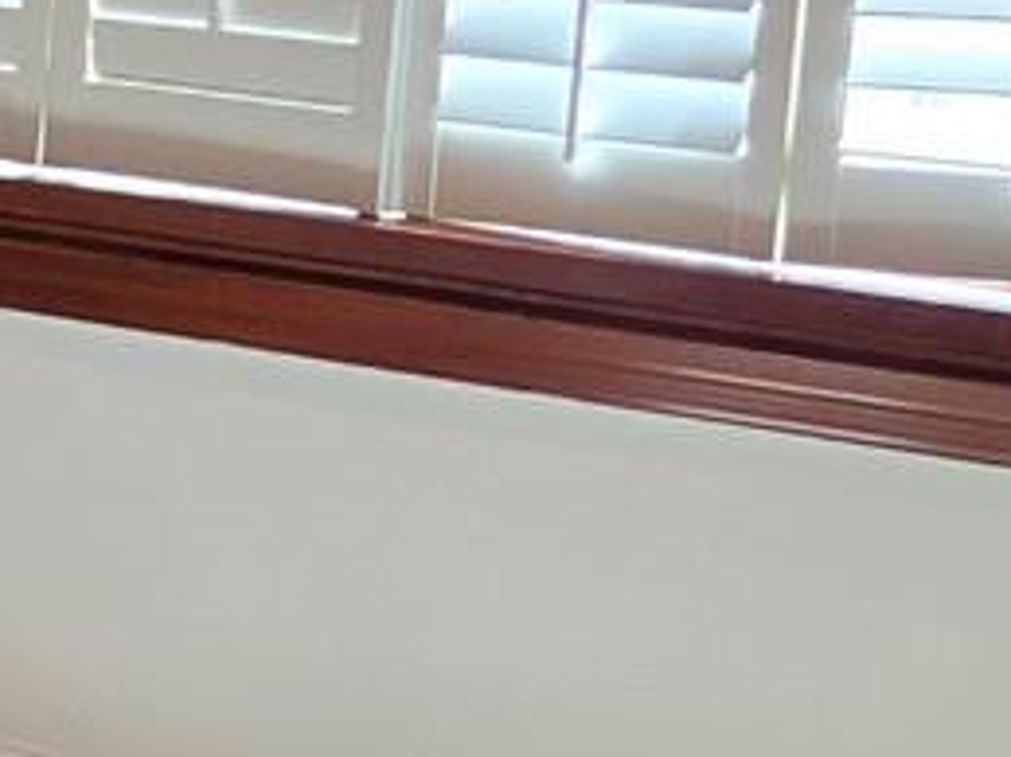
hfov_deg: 11.0
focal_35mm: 142
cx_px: -1624
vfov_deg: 10.4
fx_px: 4145
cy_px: 351
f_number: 1.8
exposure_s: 1/120
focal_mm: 5.4
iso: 100
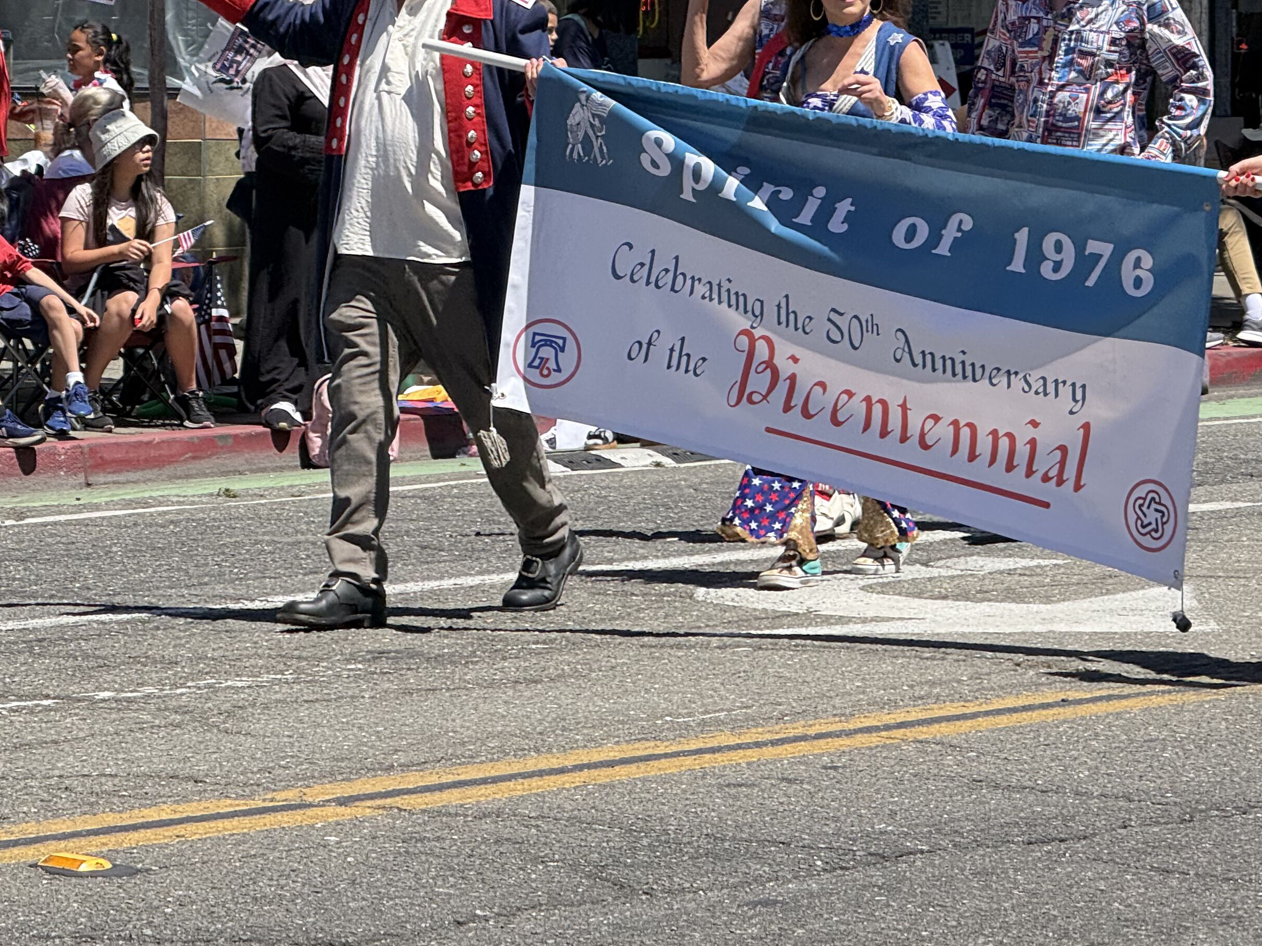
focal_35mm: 200
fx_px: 7291
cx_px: 843
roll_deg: -0.2
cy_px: 188
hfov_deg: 9.9
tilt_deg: -2.1
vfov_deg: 7.4
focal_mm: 15.66
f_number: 2.8
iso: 64
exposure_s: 1/802
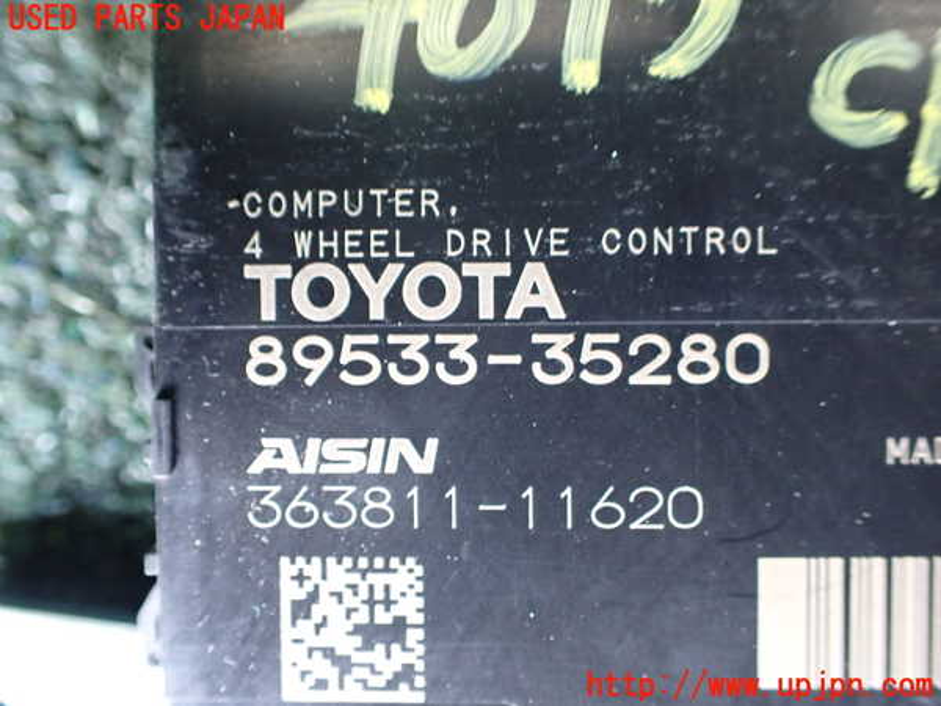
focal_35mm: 30
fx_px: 816
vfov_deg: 46.8
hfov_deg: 60.0
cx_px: 470
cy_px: 353
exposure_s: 1/40
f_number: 2.3
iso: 800
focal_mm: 5.4
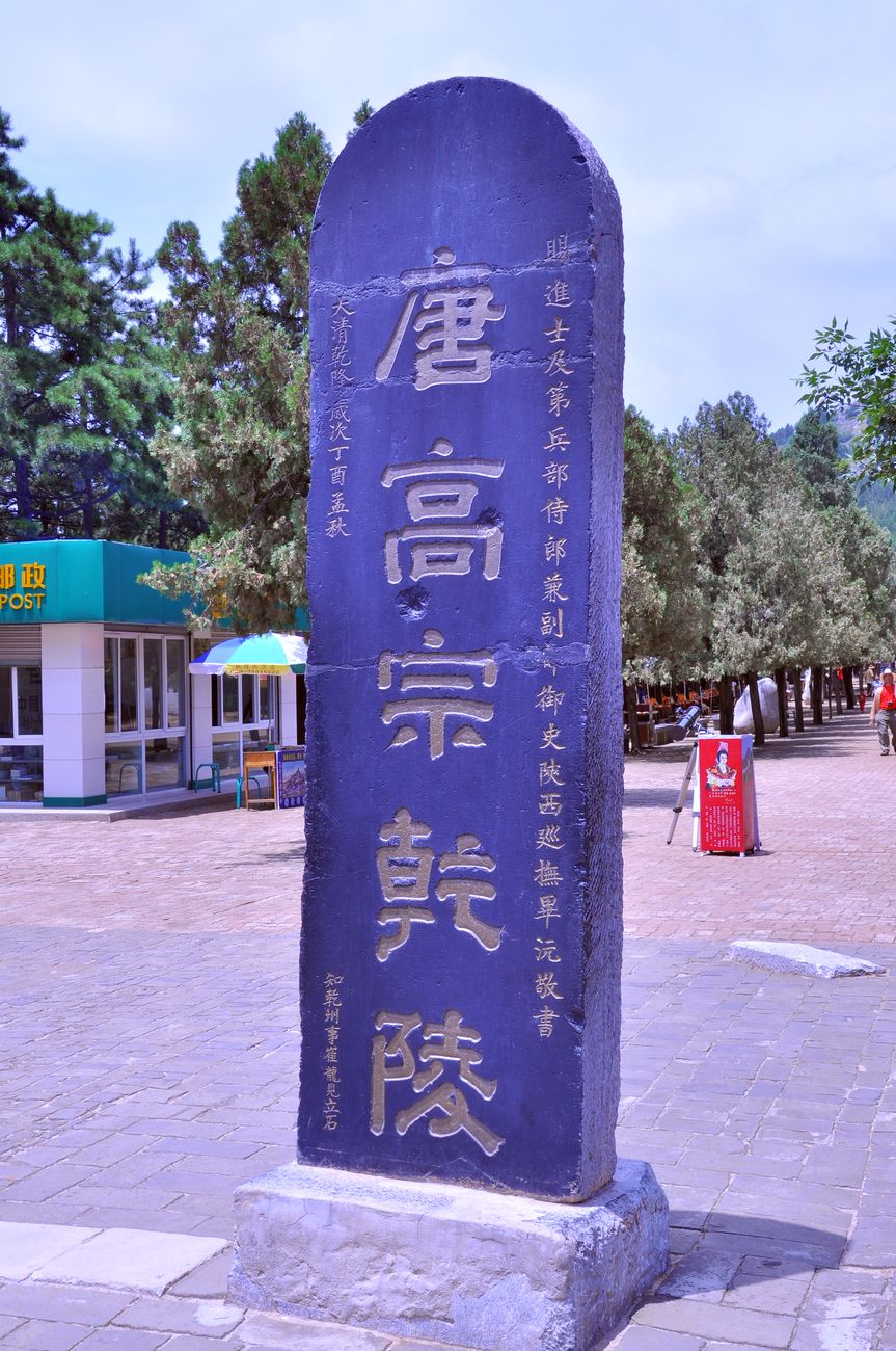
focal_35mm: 45
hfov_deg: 29.8
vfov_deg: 43.7
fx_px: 1685
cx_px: 448
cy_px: 676
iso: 200
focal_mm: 30
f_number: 16
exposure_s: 1/100
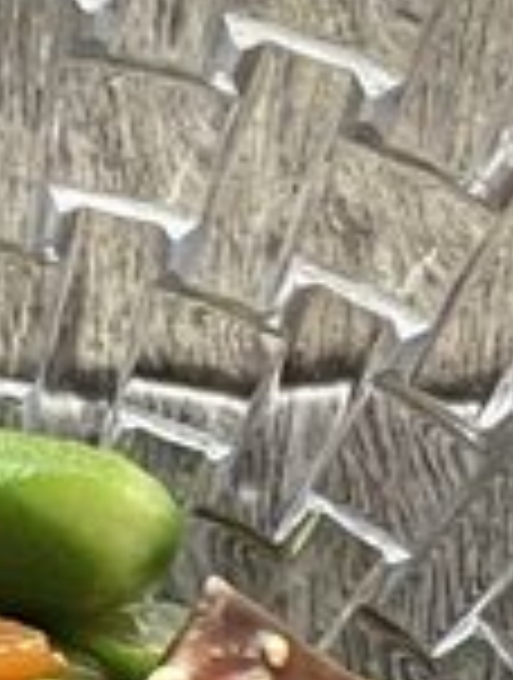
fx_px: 4053
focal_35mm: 206
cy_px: 1027
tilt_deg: -75.8
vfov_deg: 9.3
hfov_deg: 7.2
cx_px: -112
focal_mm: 4.25
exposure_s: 1/33
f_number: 1.8
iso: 640
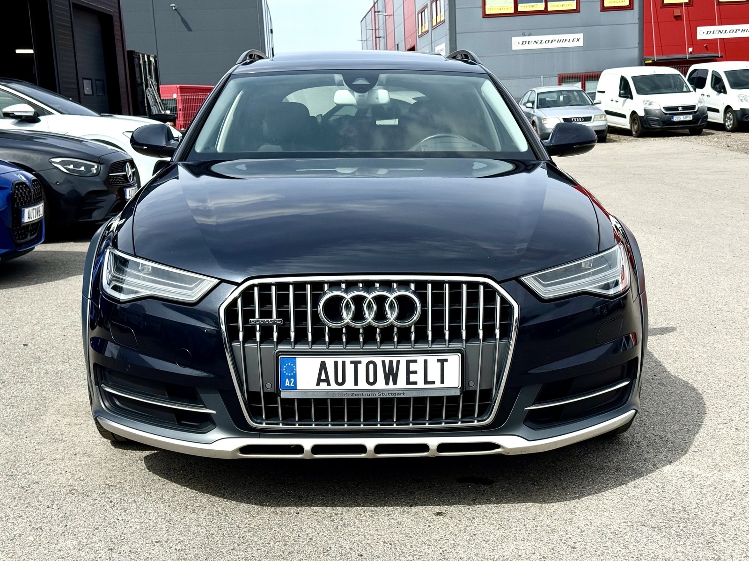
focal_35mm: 48
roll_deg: +3.2
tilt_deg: -9.7
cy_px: 280
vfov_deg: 30.3
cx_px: 374
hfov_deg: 39.7
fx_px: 1039
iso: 80
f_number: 1.78
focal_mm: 6.76
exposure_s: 1/7874
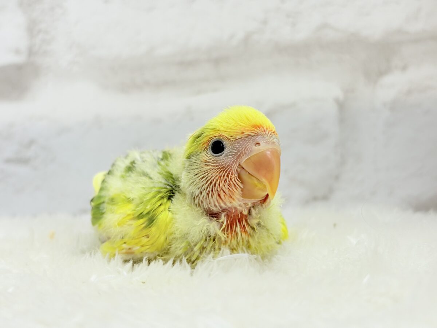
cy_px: 164
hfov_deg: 36.8
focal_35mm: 52
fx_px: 656
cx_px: 218
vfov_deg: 28.0
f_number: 1.6
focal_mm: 5.96
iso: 32
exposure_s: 1/50
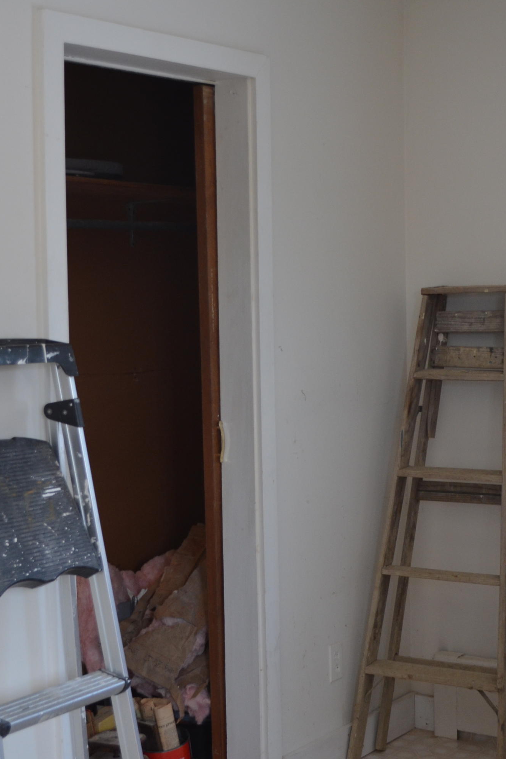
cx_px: 292
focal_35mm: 66
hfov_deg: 20.7
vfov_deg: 30.6
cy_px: 380
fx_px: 1387
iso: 640
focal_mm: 29
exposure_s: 1/60
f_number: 4.5
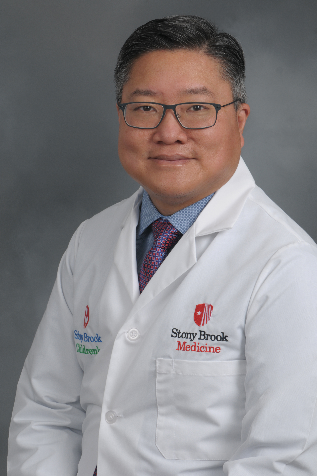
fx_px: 2080
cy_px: 238
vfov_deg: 13.0
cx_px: 158
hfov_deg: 8.7
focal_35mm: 158
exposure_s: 1/125
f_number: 16
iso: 200
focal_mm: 105
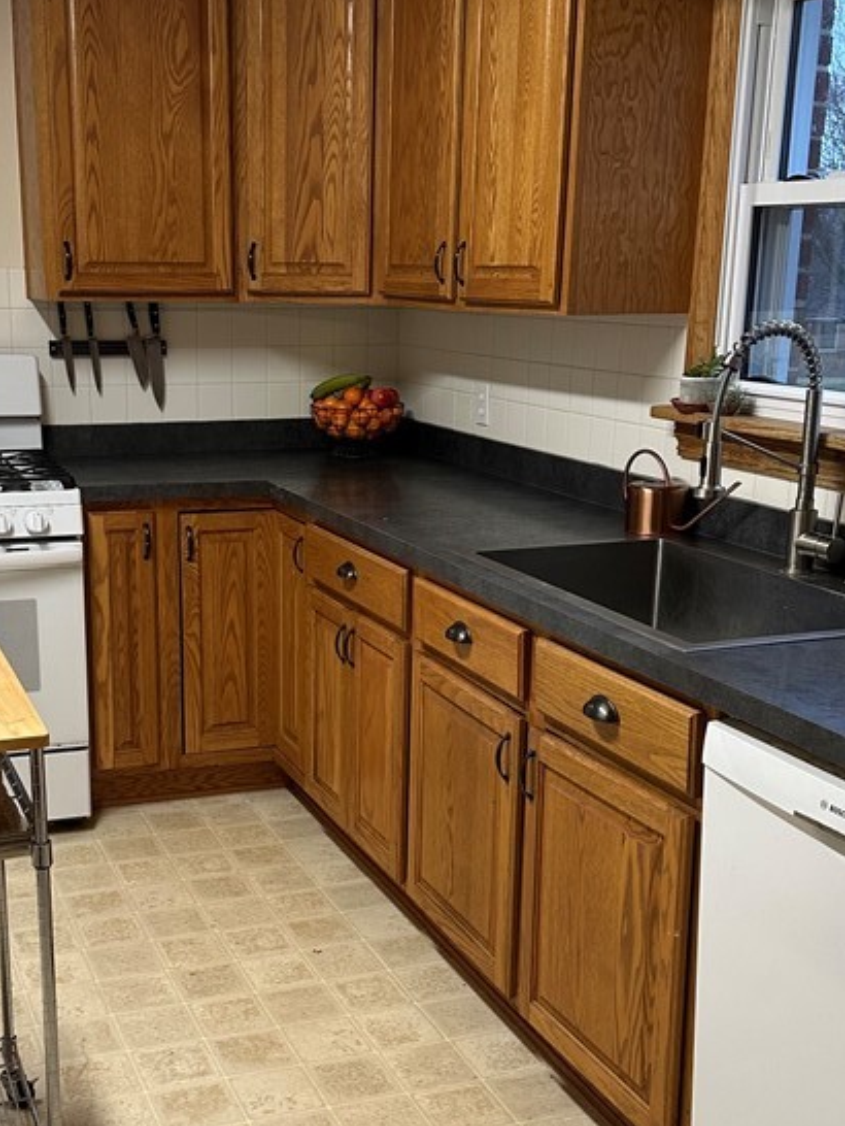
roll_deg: -0.1
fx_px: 1463
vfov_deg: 41.9
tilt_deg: -16.1
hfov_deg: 32.1
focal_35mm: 45
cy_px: 678
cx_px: 319
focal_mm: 6.86
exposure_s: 1/60
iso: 160
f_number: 1.78
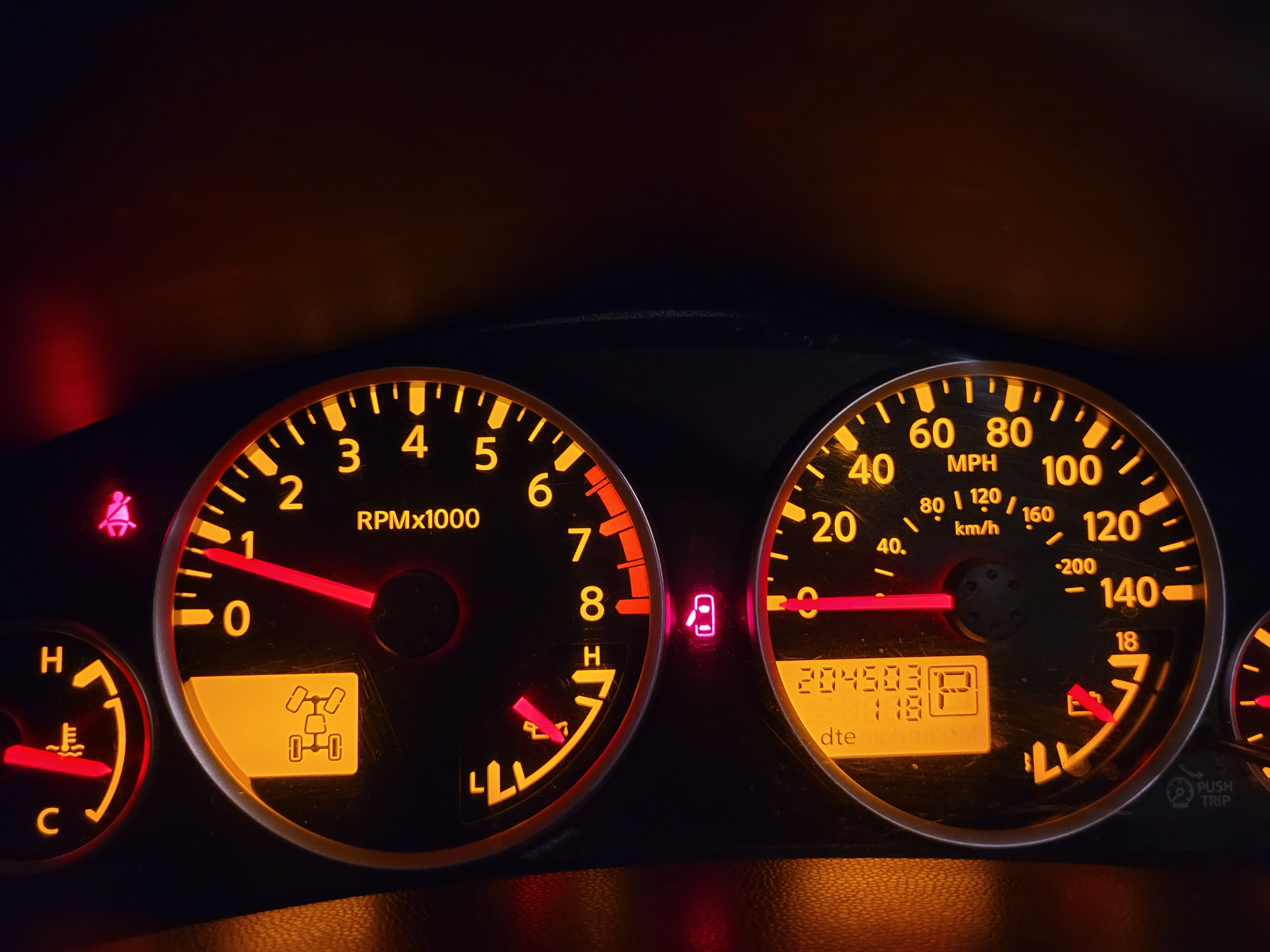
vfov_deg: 53.1
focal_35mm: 26
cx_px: 635
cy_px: 476
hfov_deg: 67.3
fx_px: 954
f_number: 1.8
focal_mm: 5.4
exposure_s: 1/24
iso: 640
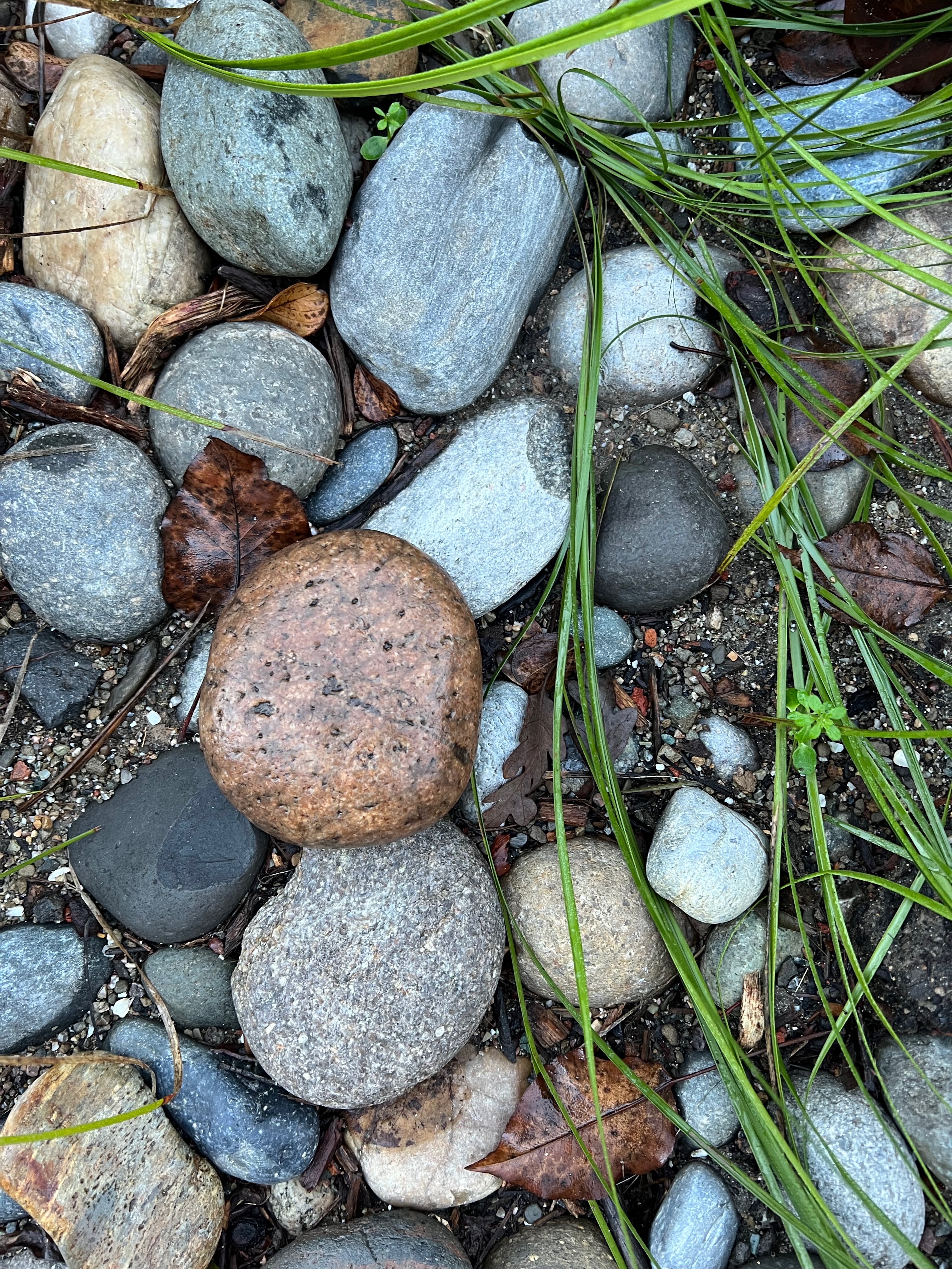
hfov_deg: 53.1
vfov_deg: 67.3
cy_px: 634
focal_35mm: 26
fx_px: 953
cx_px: 476
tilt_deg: -82.8
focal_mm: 5.7
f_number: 1.5
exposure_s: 1/60
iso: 100
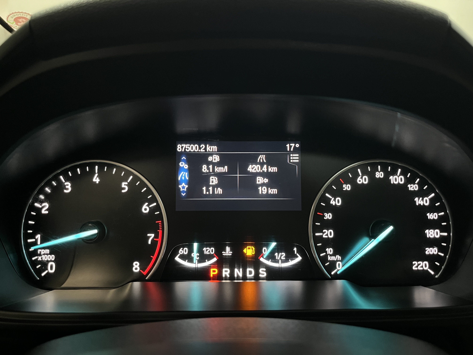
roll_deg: +0.1
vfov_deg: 53.1
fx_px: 355
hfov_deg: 67.3
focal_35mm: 26
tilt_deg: -16.1
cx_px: 236
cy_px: 178
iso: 640
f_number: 1.6
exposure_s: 1/30
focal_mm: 5.1
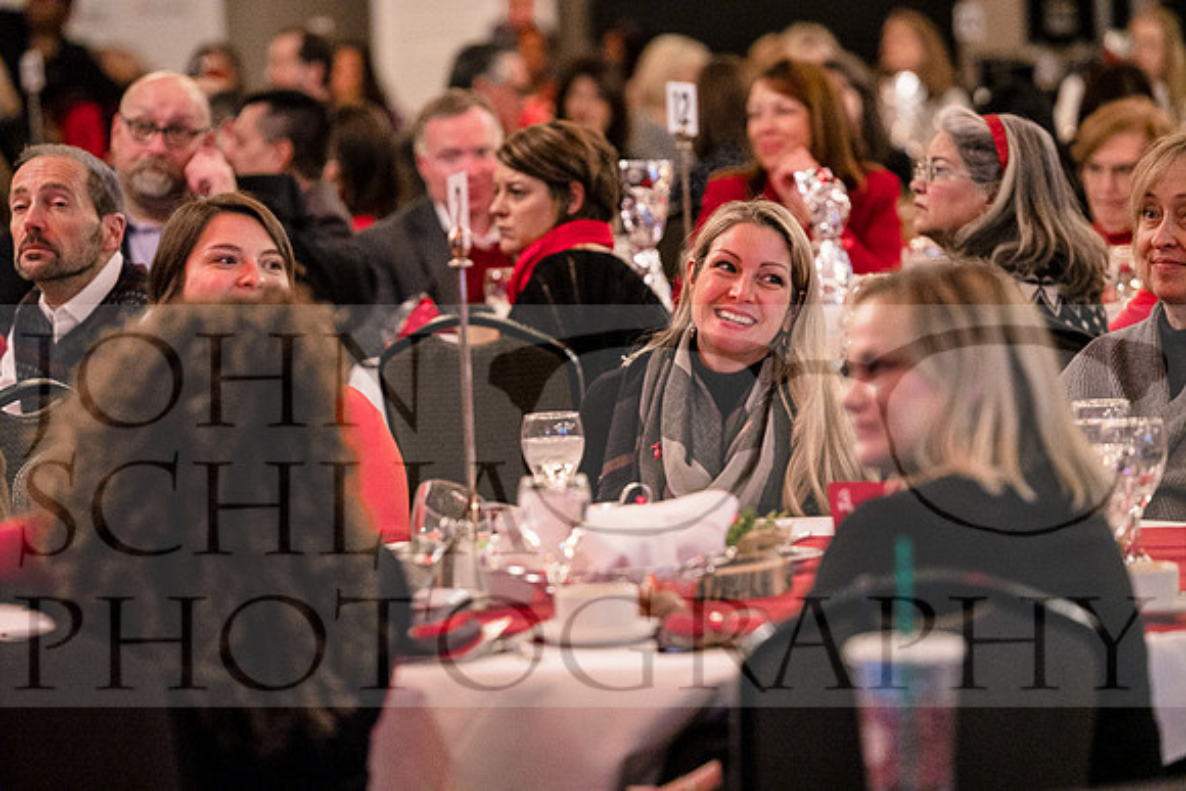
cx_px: 593
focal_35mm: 200
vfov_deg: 6.9
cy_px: 396
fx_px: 6590
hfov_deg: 10.3
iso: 6400
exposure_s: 1/100
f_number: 4
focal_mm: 200
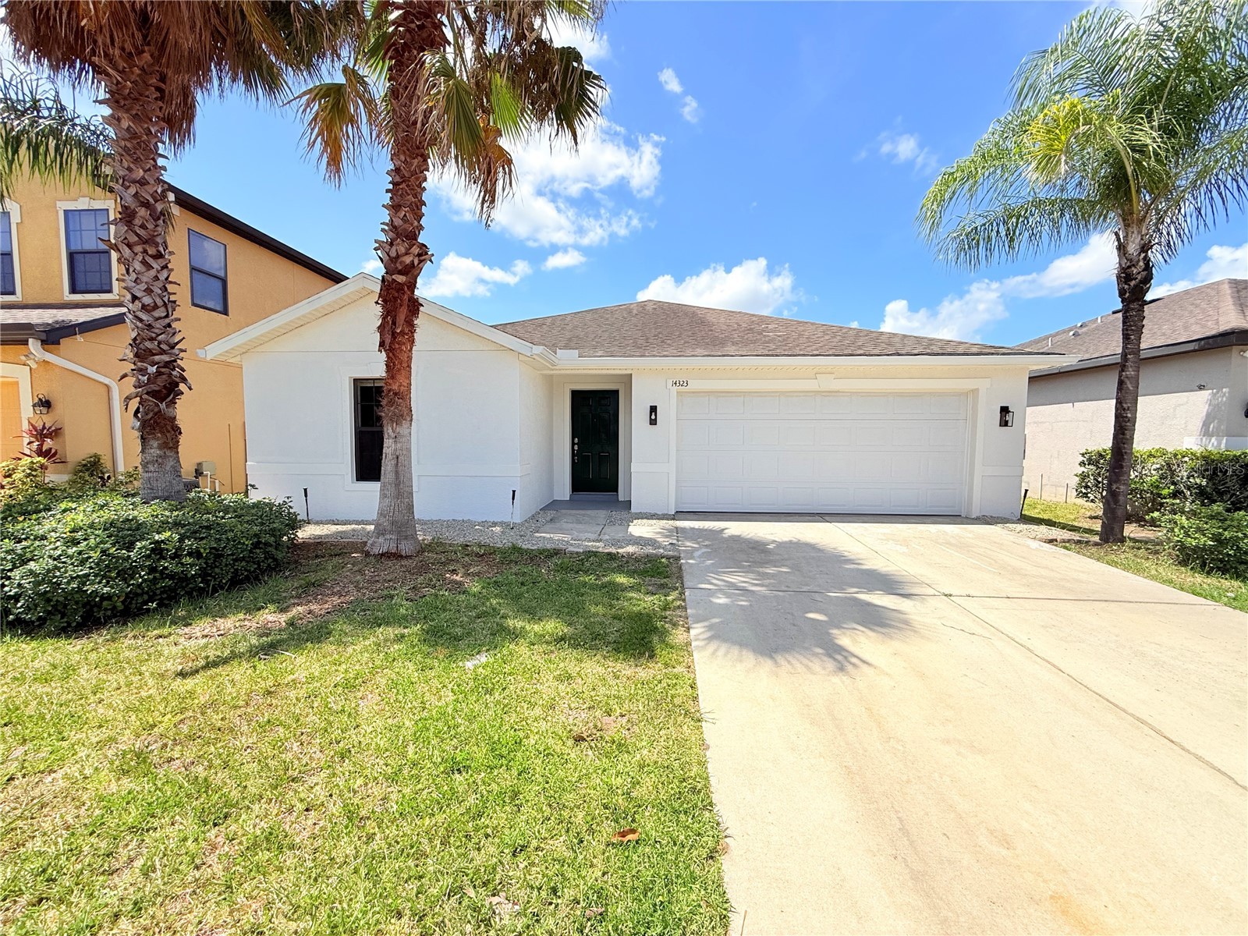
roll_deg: -0.1
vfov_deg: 85.7
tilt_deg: -2.7
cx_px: 624
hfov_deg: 102.1
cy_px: 468
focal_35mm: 14
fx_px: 505
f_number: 2.2
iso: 50
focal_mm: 2.22
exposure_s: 1/1901
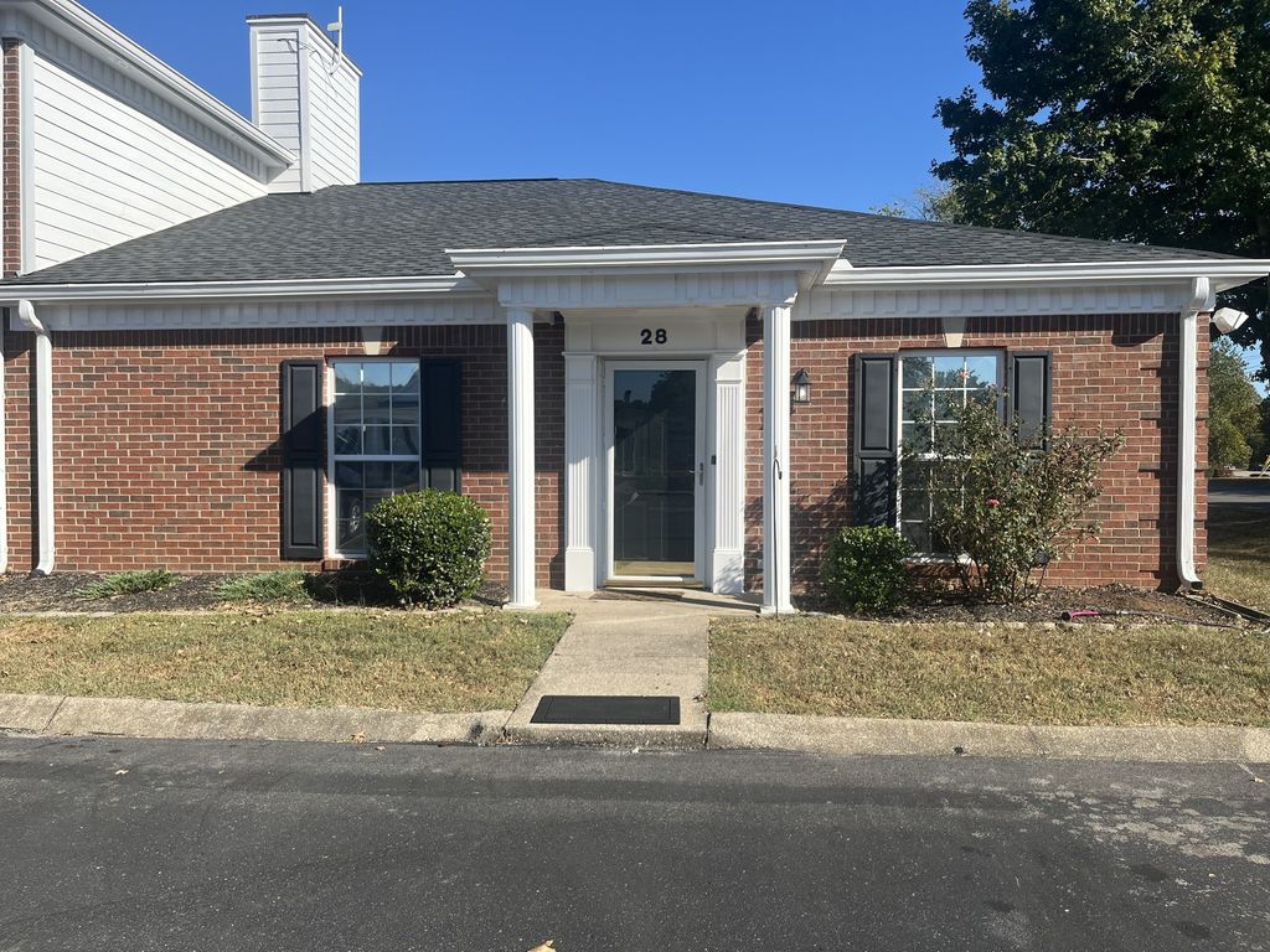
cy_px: 476
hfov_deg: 67.3
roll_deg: +0.3
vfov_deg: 53.1
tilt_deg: -2.4
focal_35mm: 26
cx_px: 635
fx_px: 954
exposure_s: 1/2825
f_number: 1.6
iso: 50
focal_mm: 5.1
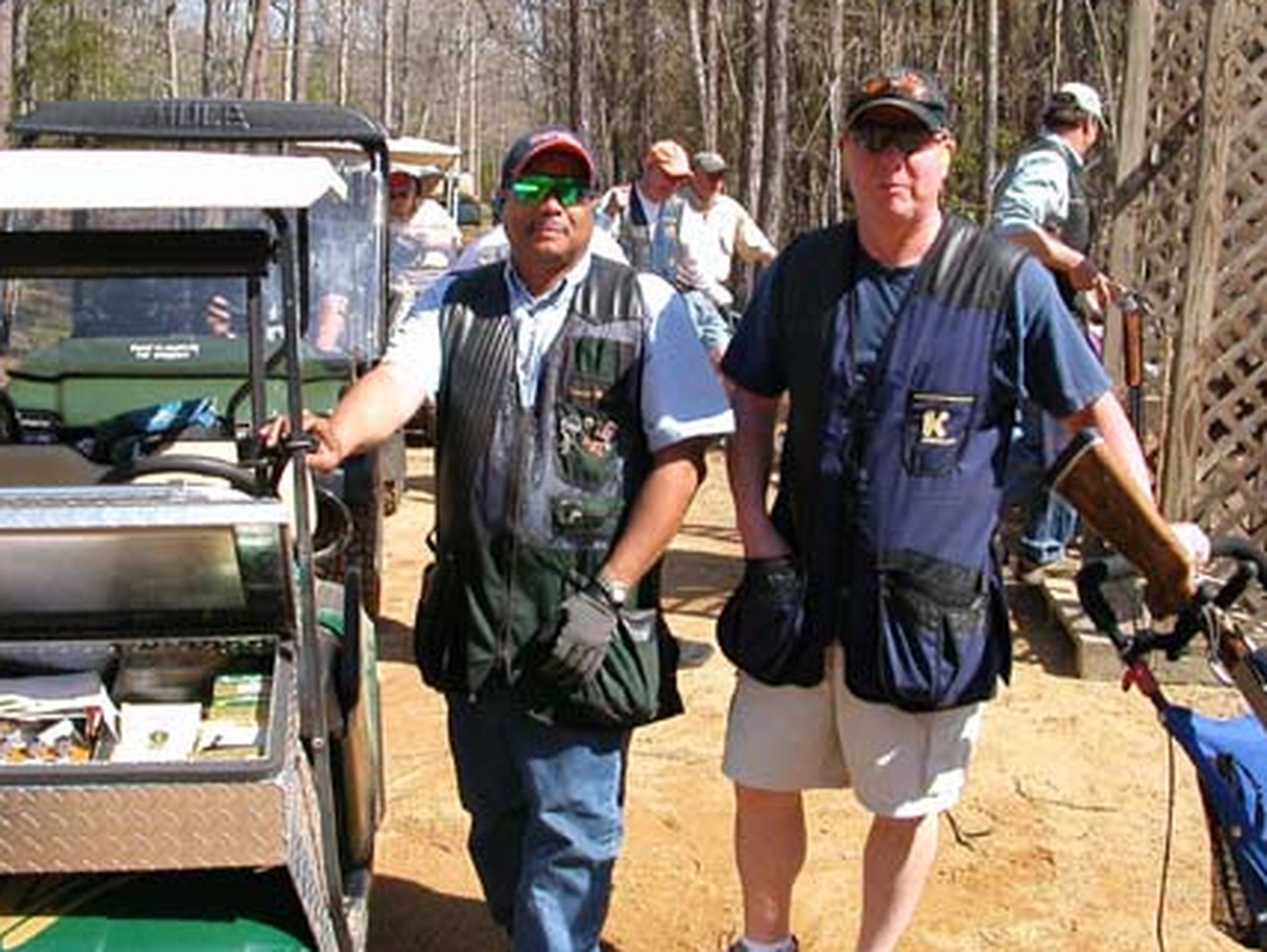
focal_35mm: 39
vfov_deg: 36.9
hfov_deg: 47.8
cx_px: 632
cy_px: 460
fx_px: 1429
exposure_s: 1/309
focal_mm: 5.6
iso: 100
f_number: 4.5
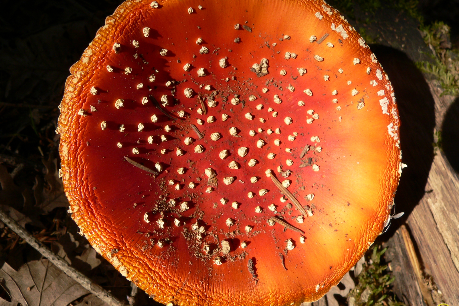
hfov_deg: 50.7
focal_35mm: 38
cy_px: 146
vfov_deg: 35.1
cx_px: 230
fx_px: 485
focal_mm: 6
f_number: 4
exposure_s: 1/250
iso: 80
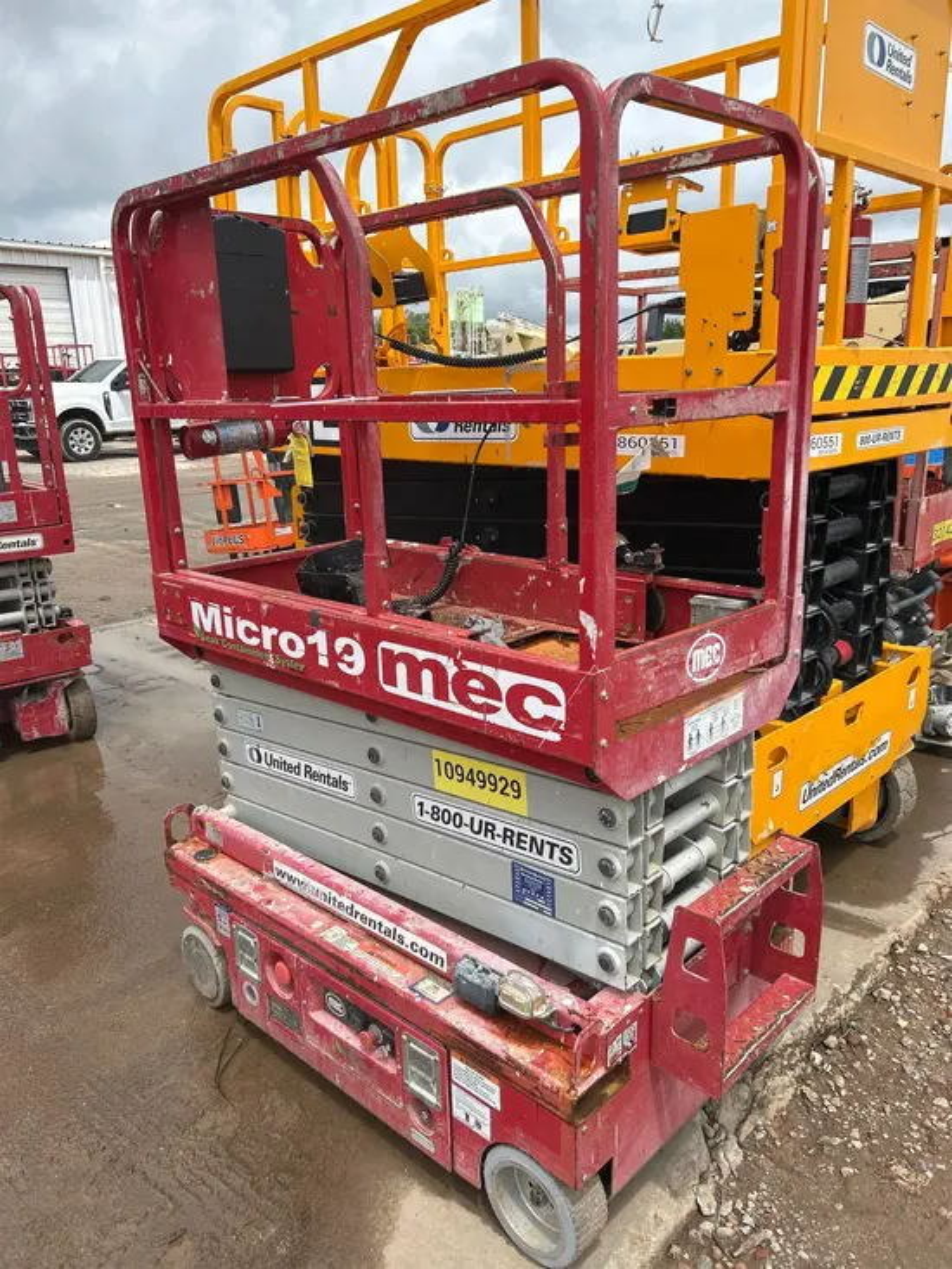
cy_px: 634
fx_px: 953
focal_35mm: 26
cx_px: 476
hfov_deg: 53.1
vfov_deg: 67.3
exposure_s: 1/3571
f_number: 1.5
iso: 50
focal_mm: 5.7
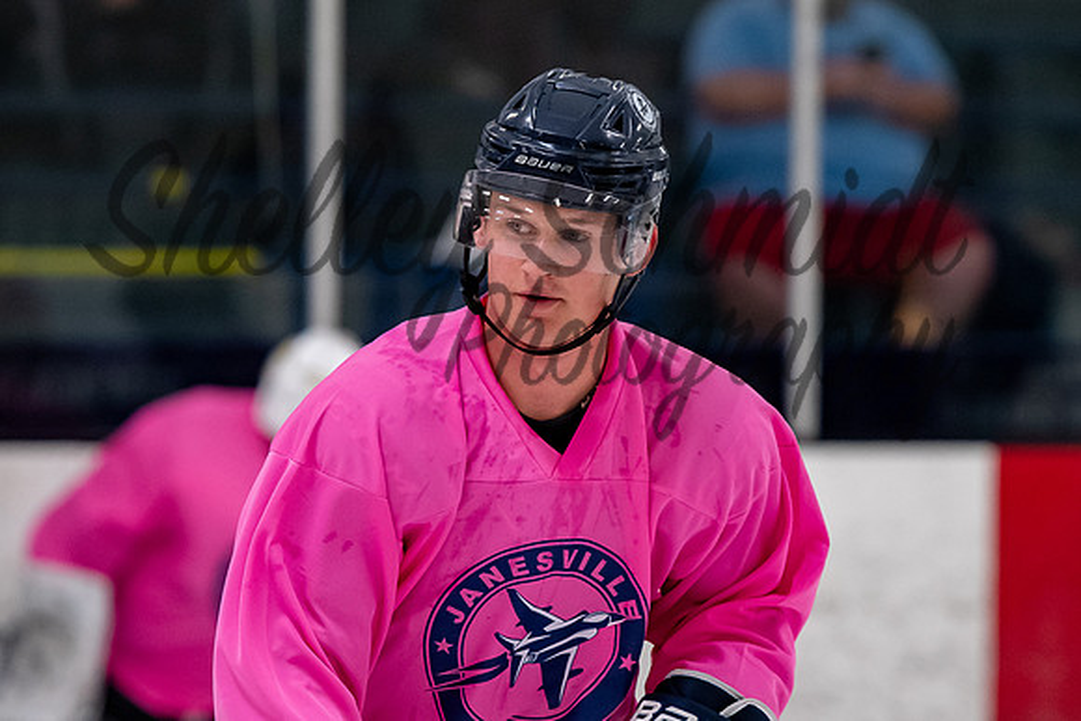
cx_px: 664
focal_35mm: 409
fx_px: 12293
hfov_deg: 5.0
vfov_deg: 3.4
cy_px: 361
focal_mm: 200
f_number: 3.5
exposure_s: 1/800
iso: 2000
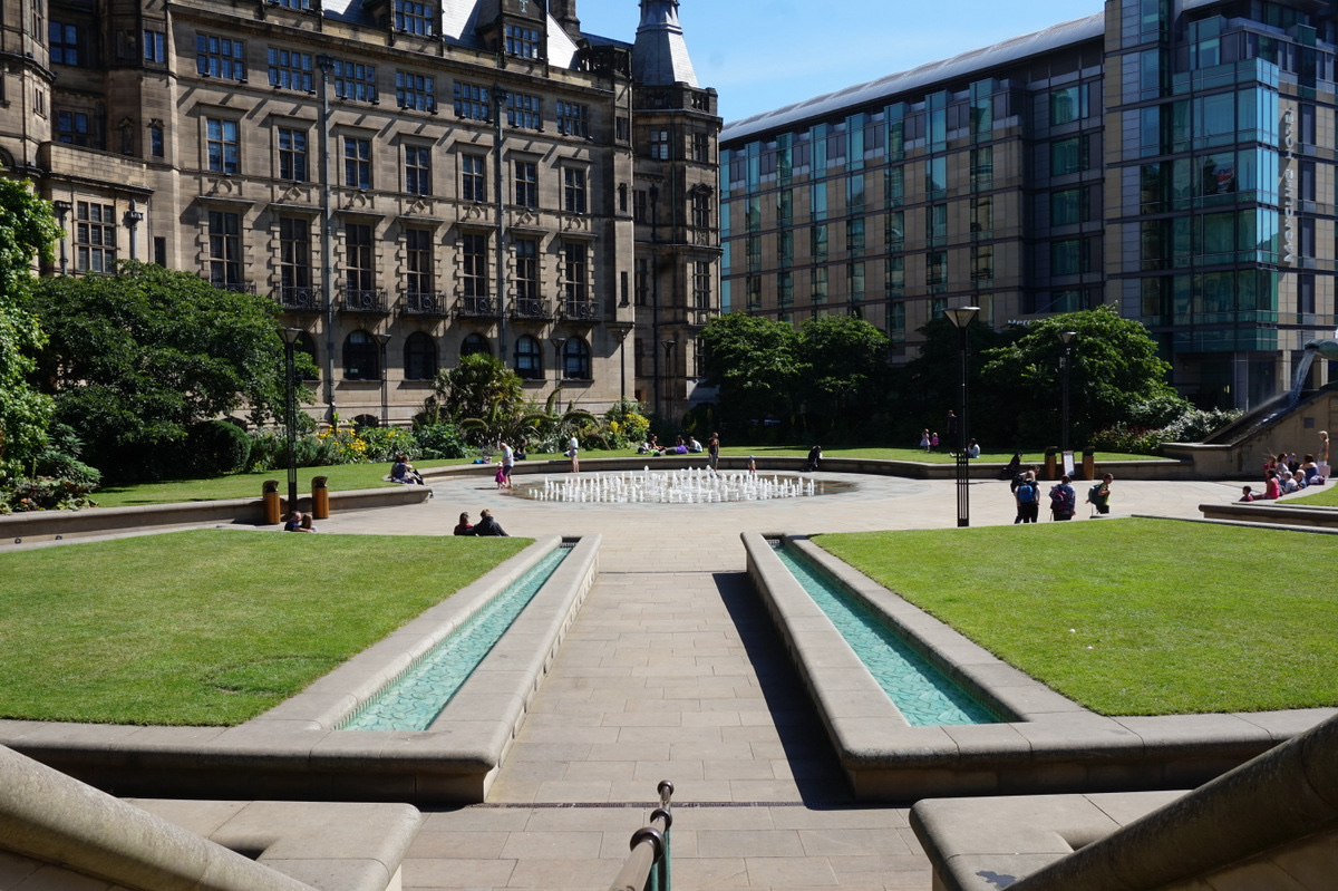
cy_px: 446
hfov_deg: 57.2
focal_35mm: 33
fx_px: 1226
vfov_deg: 39.9
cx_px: 669
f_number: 13
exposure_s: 1/80
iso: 100
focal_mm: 22
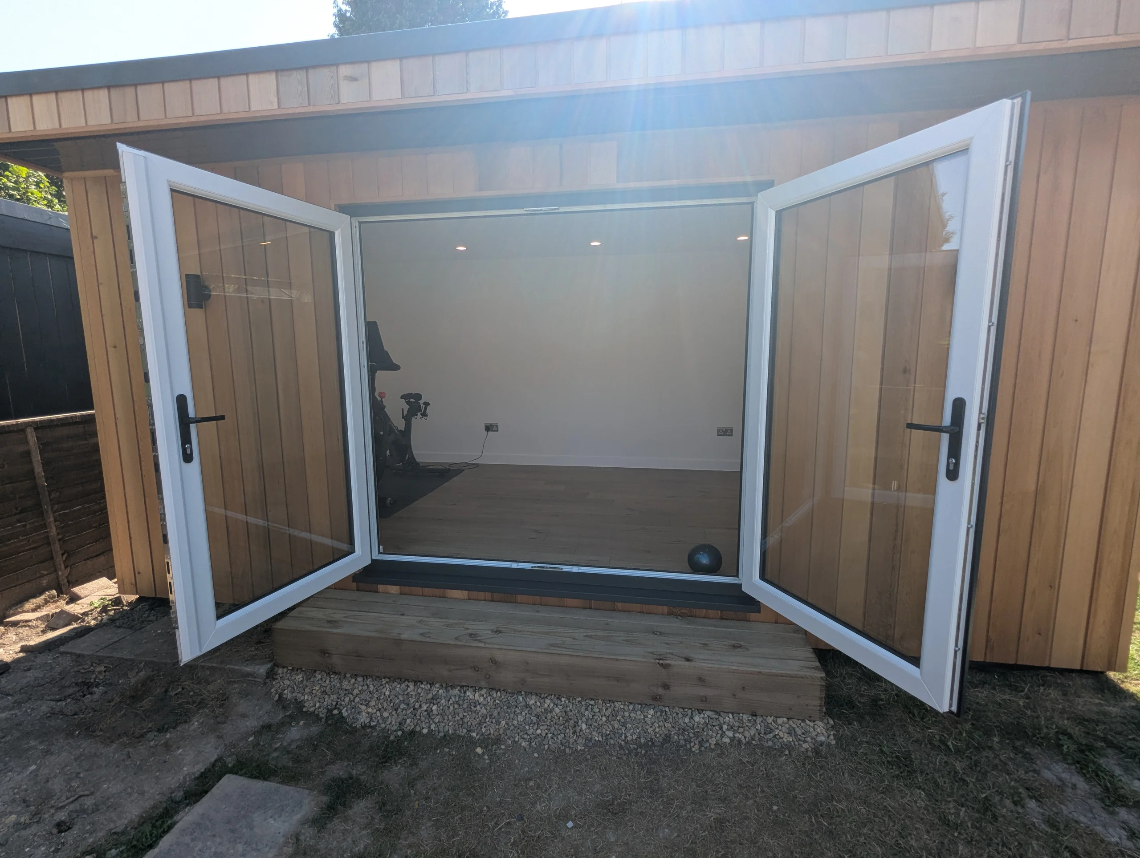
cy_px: 429
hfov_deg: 94.4
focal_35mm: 16
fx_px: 528
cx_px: 570
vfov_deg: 78.3
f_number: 2.2
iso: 36
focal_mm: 2.35
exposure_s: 1/396
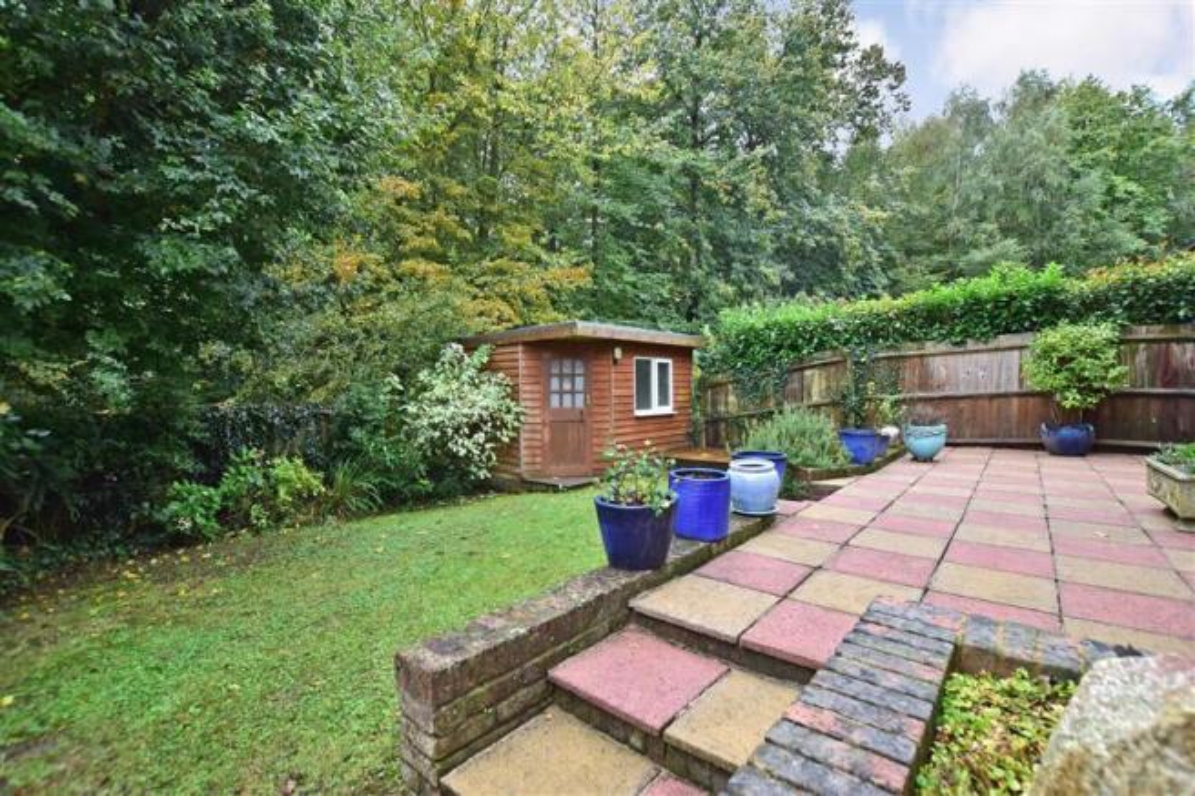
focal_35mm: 15
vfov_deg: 77.3
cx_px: 598
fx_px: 498
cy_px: 398
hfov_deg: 100.4
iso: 200
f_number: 5.6
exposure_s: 1/50
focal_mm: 10
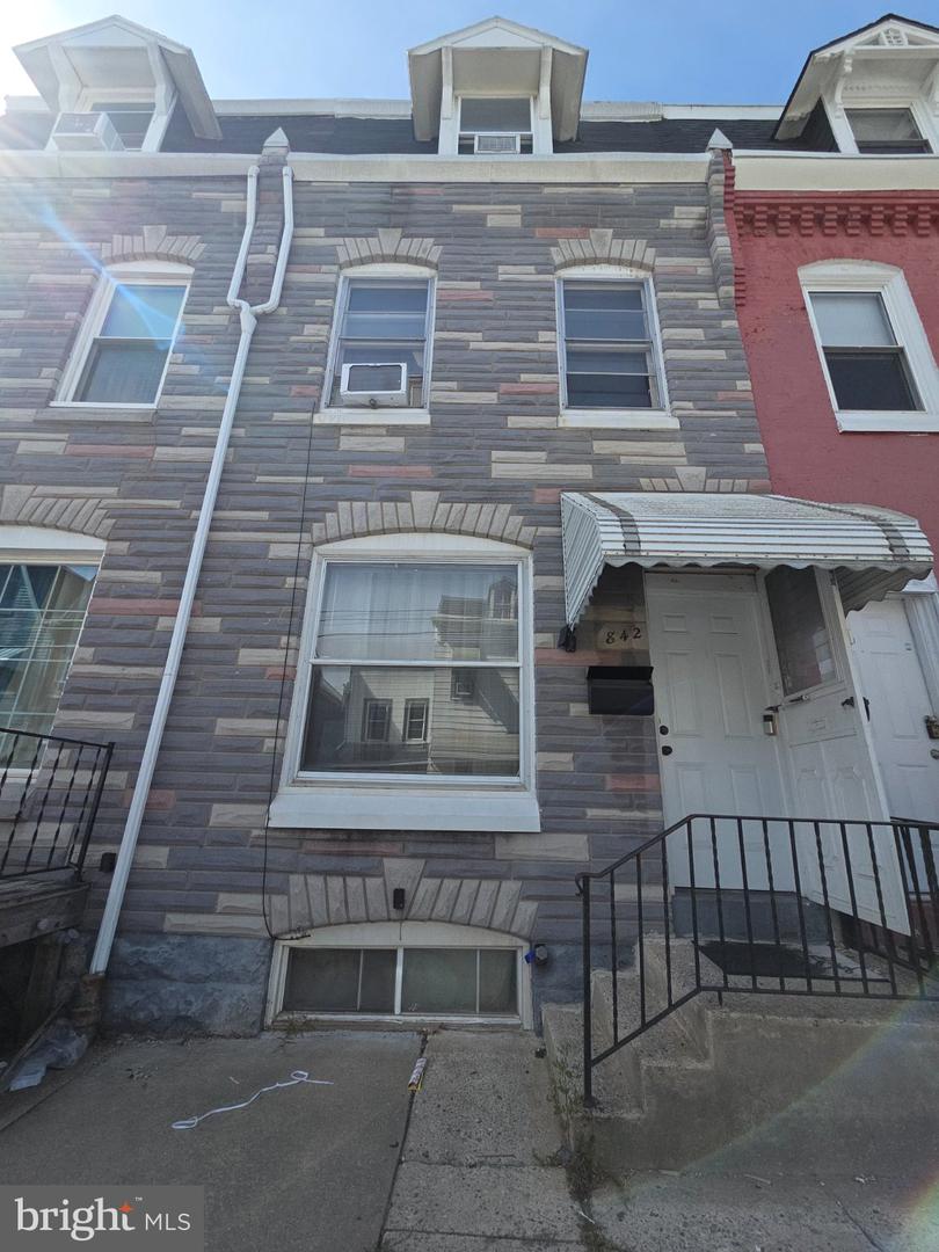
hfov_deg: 89.9
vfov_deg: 106.2
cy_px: 626
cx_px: 470
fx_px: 470
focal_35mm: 13
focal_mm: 2.2
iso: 50
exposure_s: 1/1076
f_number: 2.2
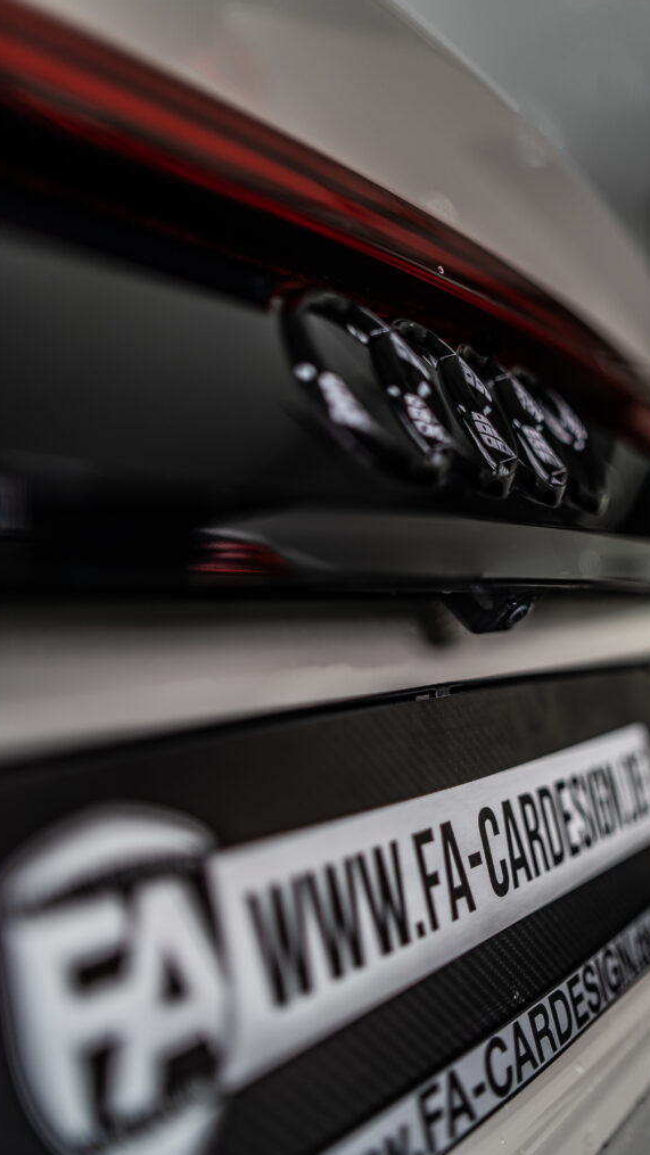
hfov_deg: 31.9
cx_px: 377
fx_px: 1134
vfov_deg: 54.0
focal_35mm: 37
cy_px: 575
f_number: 1.4
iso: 50
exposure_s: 1/25
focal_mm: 35
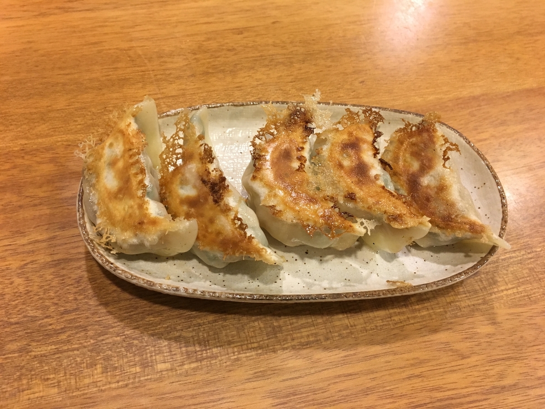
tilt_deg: -57.1
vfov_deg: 48.2
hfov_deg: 61.7
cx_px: 272
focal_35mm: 29
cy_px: 204
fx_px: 457
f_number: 2.2
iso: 125
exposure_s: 1/30
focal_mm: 4.15
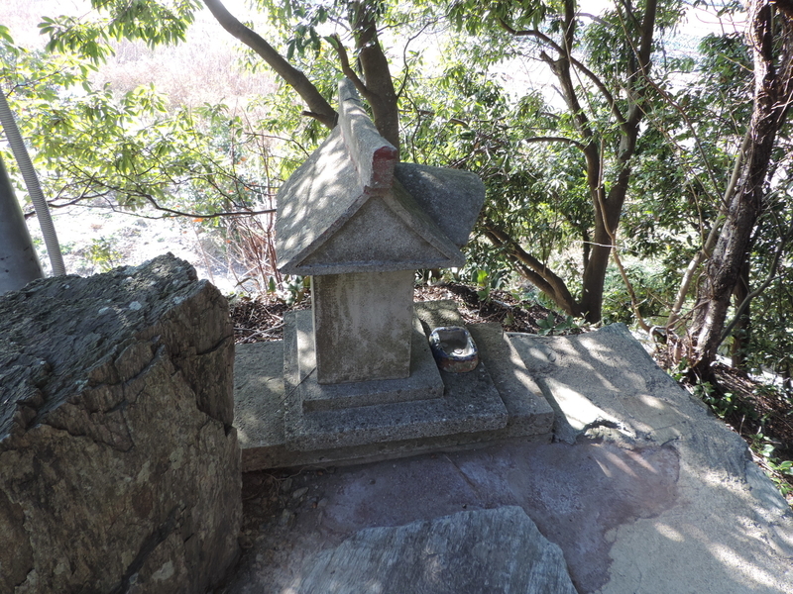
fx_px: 550
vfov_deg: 56.8
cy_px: 297
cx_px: 396
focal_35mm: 24
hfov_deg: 71.6
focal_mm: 4.3
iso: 80
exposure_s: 1/50
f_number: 3
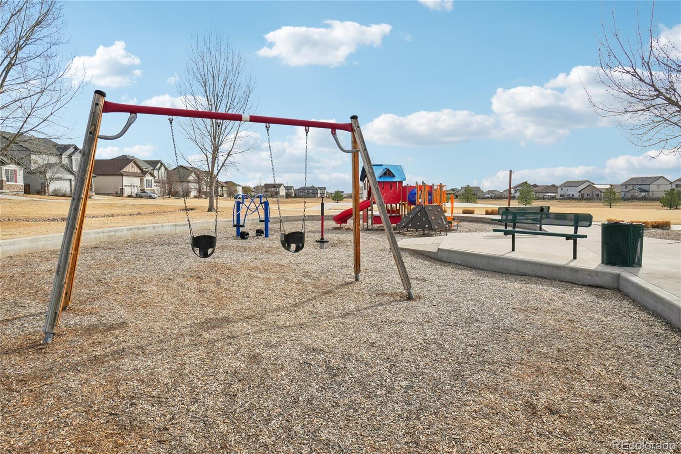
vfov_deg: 56.1
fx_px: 426
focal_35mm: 22
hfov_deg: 77.3
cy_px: 227
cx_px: 340
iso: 400
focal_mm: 15
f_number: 8
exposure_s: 1/2500
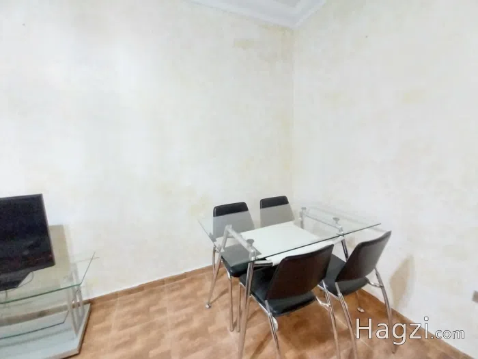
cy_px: 180
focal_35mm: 13
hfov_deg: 106.2
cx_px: 239
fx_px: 180
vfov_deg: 89.9
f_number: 2.2
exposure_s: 1/14
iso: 400
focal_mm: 1.3
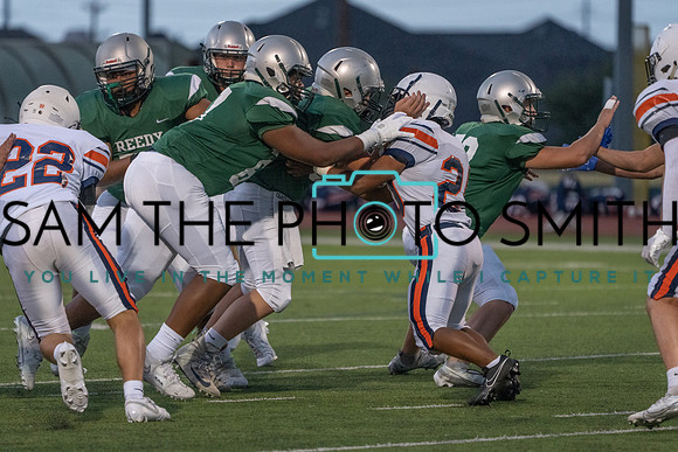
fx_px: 7140
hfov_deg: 5.4
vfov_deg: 3.6
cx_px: 339
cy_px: 226
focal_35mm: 379
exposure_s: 1/1000
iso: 6400
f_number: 5.6
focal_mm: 364
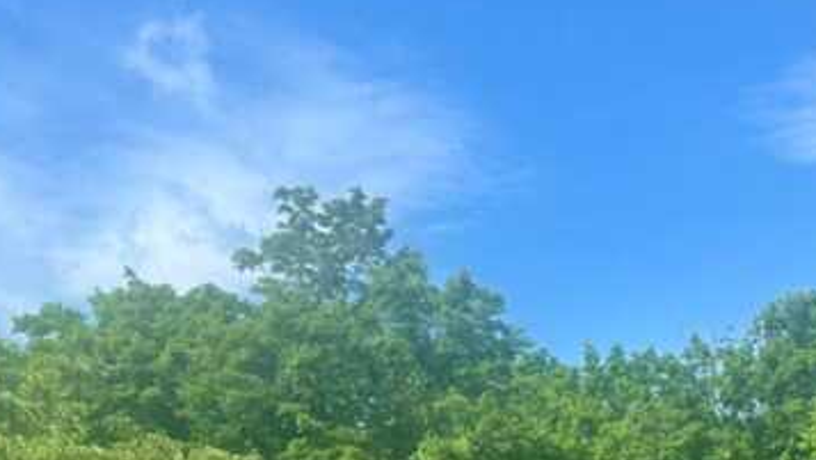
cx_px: 702
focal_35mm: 75
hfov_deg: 27.4
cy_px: 741
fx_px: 1623
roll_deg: +0.3
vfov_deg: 14.7
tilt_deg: +2.9
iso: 80
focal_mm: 6.86
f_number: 1.78
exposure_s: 1/2660
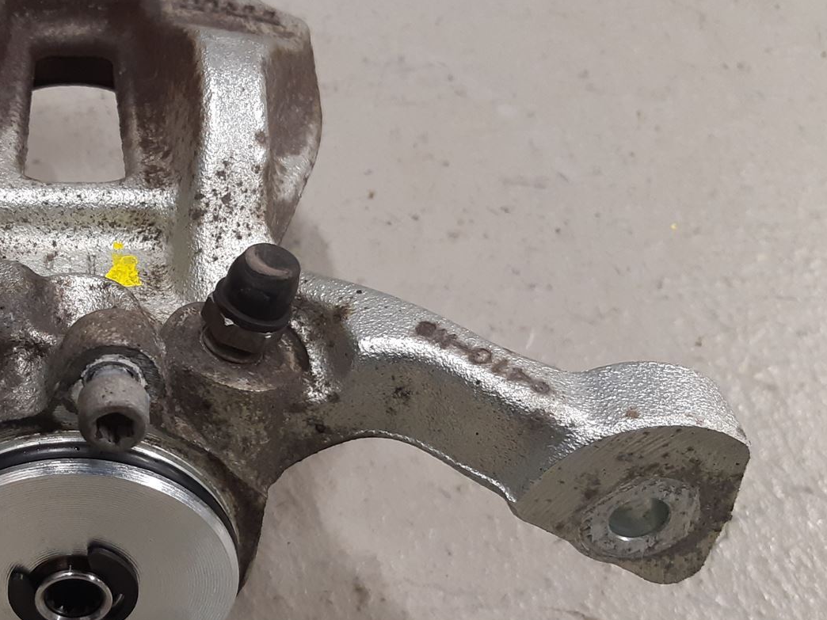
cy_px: 352
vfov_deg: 28.5
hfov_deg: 34.9
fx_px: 1218
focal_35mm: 51
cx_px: 48
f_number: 1.7
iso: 160
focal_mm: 3.93
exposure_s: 1/50
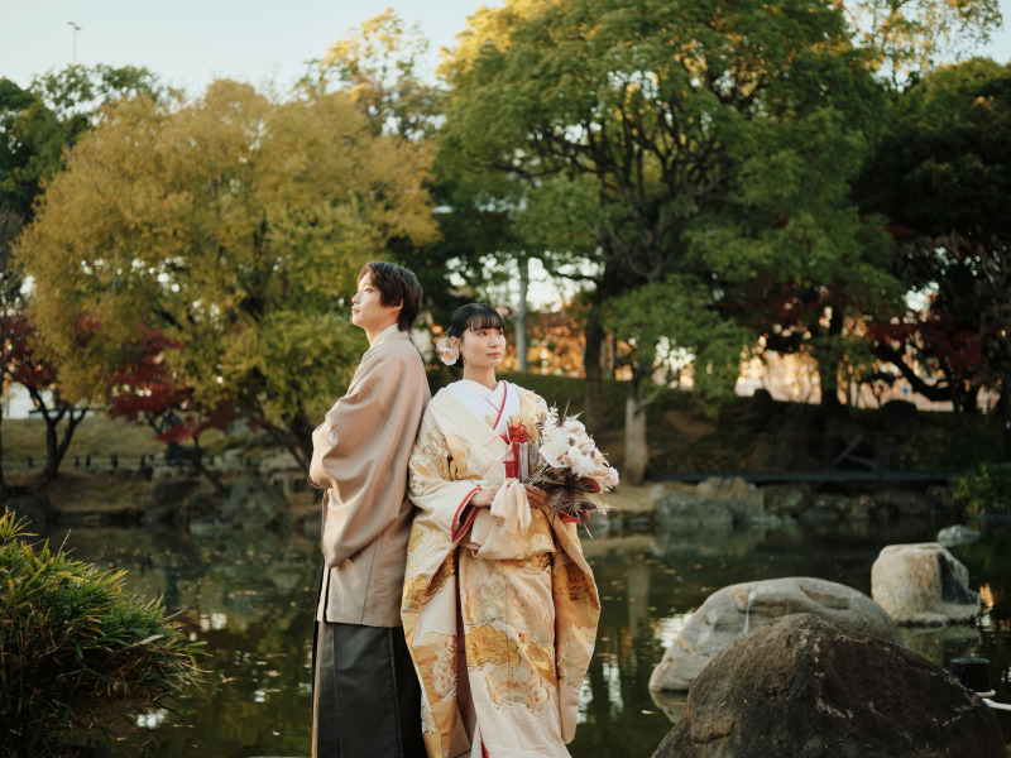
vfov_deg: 29.1
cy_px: 379
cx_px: 506
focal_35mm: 50
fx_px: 1460
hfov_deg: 38.2
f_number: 2.8
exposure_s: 1/250
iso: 640
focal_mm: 63
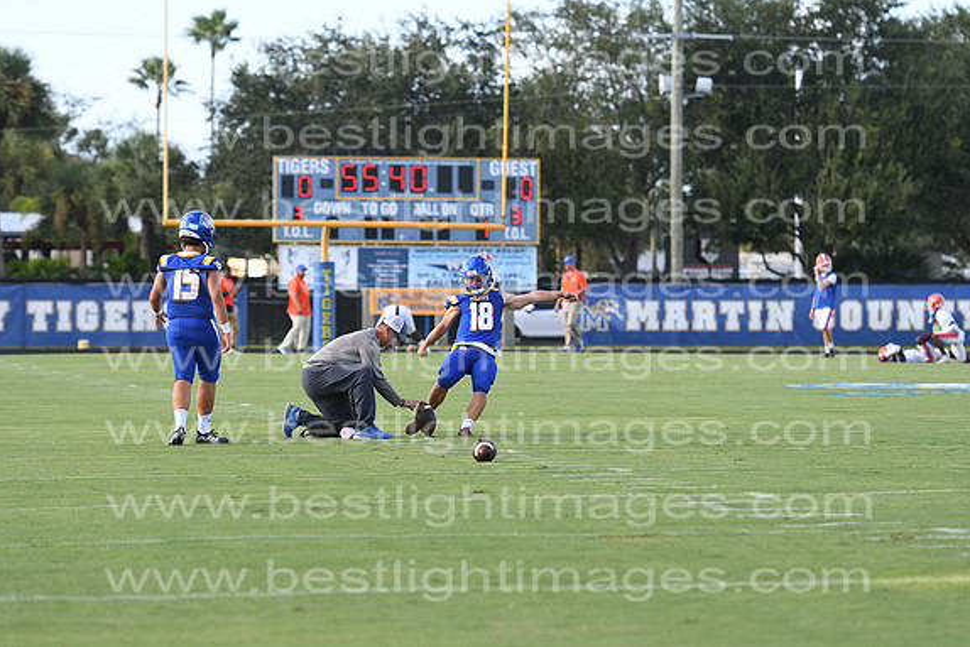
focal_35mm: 205
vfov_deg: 6.7
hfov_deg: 10.1
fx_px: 5511
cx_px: 488
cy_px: 322
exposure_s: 1/800
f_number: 4
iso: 200
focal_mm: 135
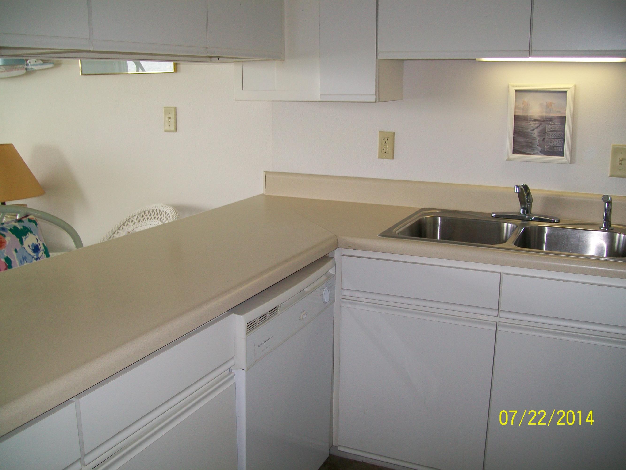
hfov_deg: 54.0
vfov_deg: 41.8
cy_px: 235
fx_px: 615
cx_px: 313
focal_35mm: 34
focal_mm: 6.1
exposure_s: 1/60
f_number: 2.7
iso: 64
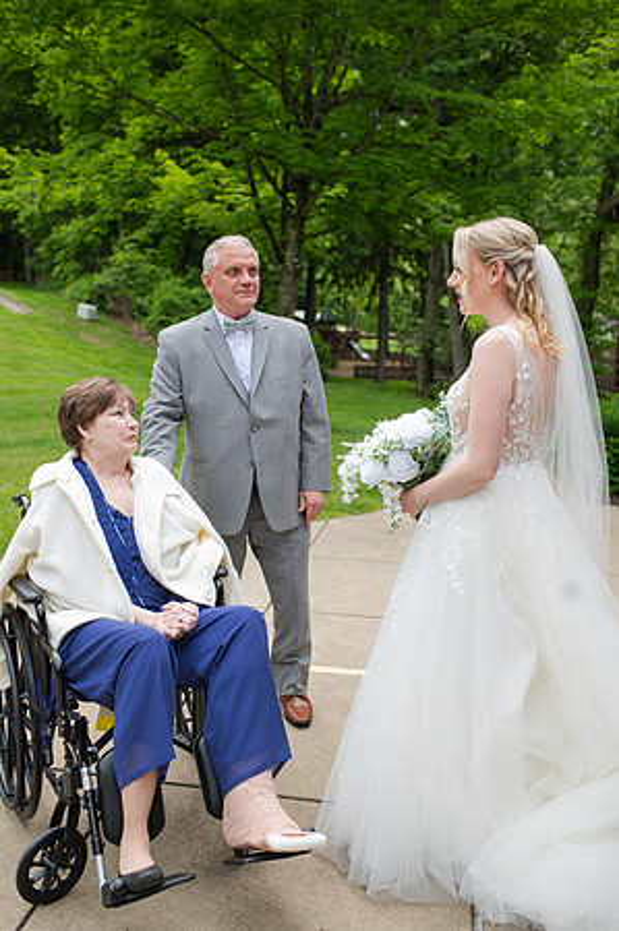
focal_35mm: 35
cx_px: 310
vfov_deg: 54.5
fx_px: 905
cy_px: 466
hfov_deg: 37.8
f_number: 3.2
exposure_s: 1/640
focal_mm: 35
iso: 100
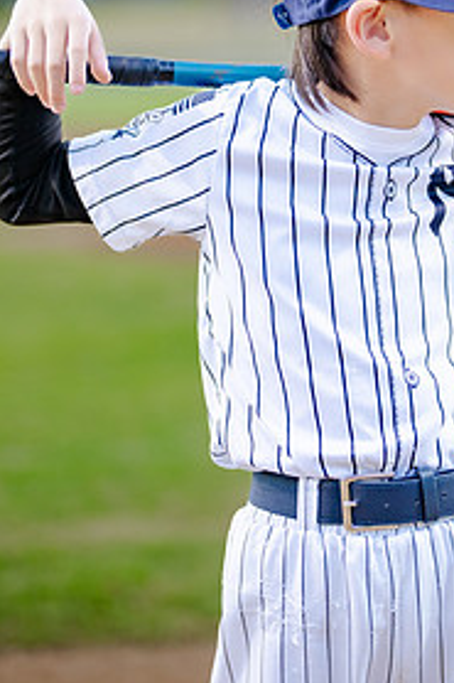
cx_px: 383
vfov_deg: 15.9
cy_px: 149
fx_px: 2424
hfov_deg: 10.7
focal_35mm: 128
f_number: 1.2
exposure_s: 1/1000
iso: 250
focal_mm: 50
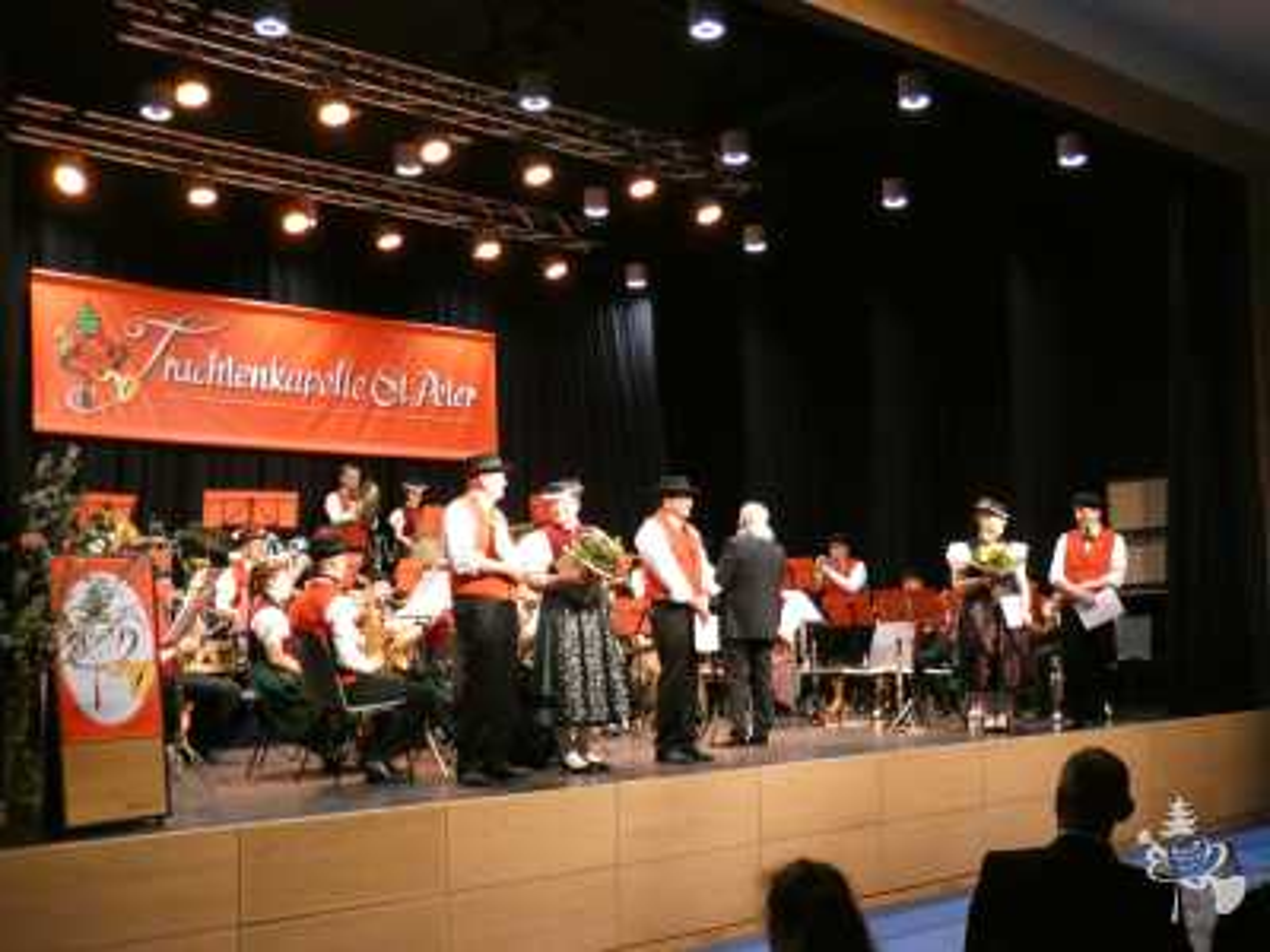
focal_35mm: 39
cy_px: 476
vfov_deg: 36.8
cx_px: 635
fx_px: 1431
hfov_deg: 47.9
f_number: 3.6
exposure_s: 1/80
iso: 1250
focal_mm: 7.1
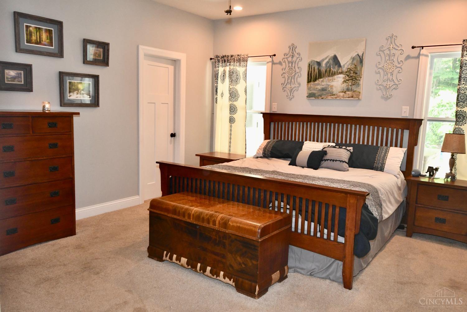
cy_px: 156
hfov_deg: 61.9
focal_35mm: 30
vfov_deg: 43.6
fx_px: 389
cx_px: 234
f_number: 5.6
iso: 2000
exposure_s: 1/60
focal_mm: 20
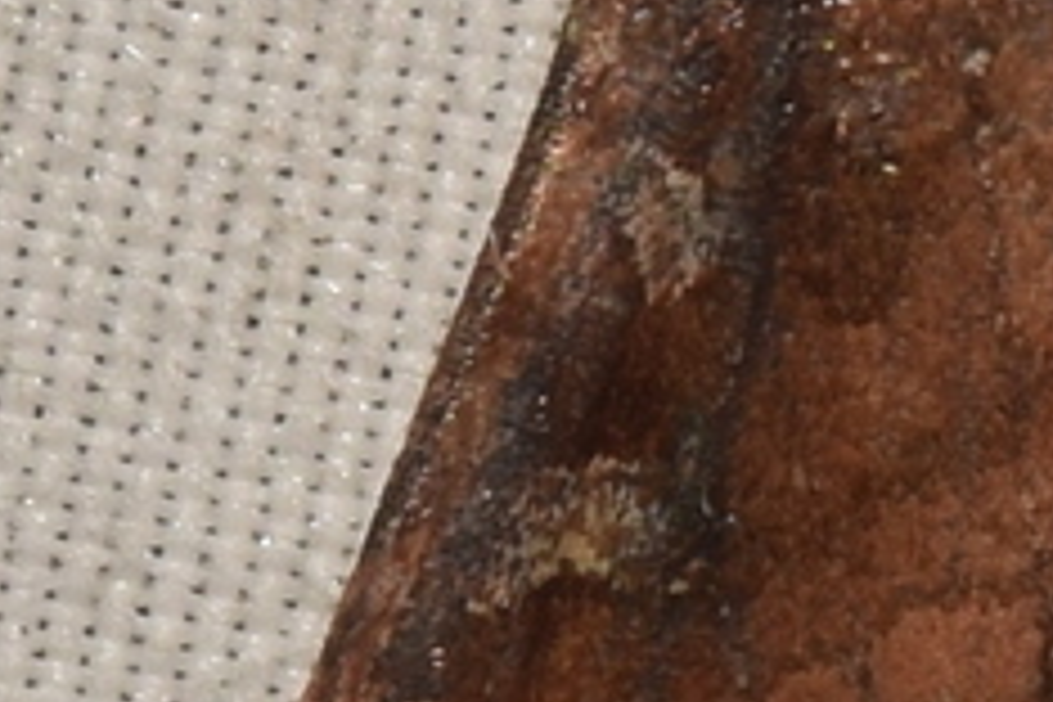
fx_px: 25241
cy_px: 198
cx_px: 1040
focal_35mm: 863
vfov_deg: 1.6
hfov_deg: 2.4
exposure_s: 1/160
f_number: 13
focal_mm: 140
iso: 125
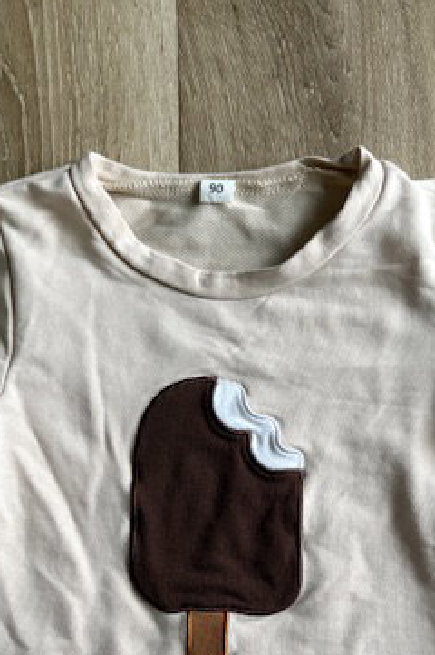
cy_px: 492
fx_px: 872
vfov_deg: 40.0
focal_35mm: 48
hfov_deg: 28.0
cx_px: 236
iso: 320
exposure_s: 1/60
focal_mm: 5.96
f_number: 1.6
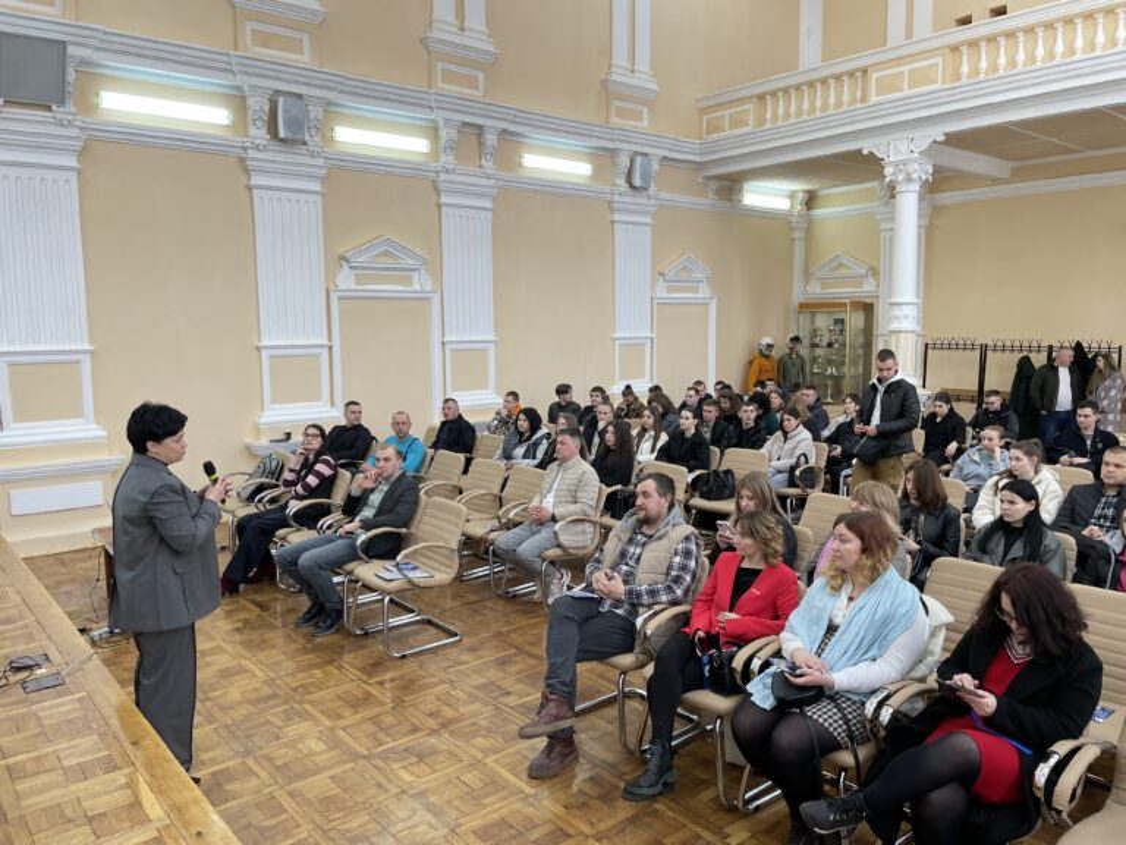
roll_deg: +0.9
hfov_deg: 67.3
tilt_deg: -6.0
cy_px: 422
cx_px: 563
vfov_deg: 53.1
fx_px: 846
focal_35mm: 26
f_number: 1.6
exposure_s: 1/100
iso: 125
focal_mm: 4.2
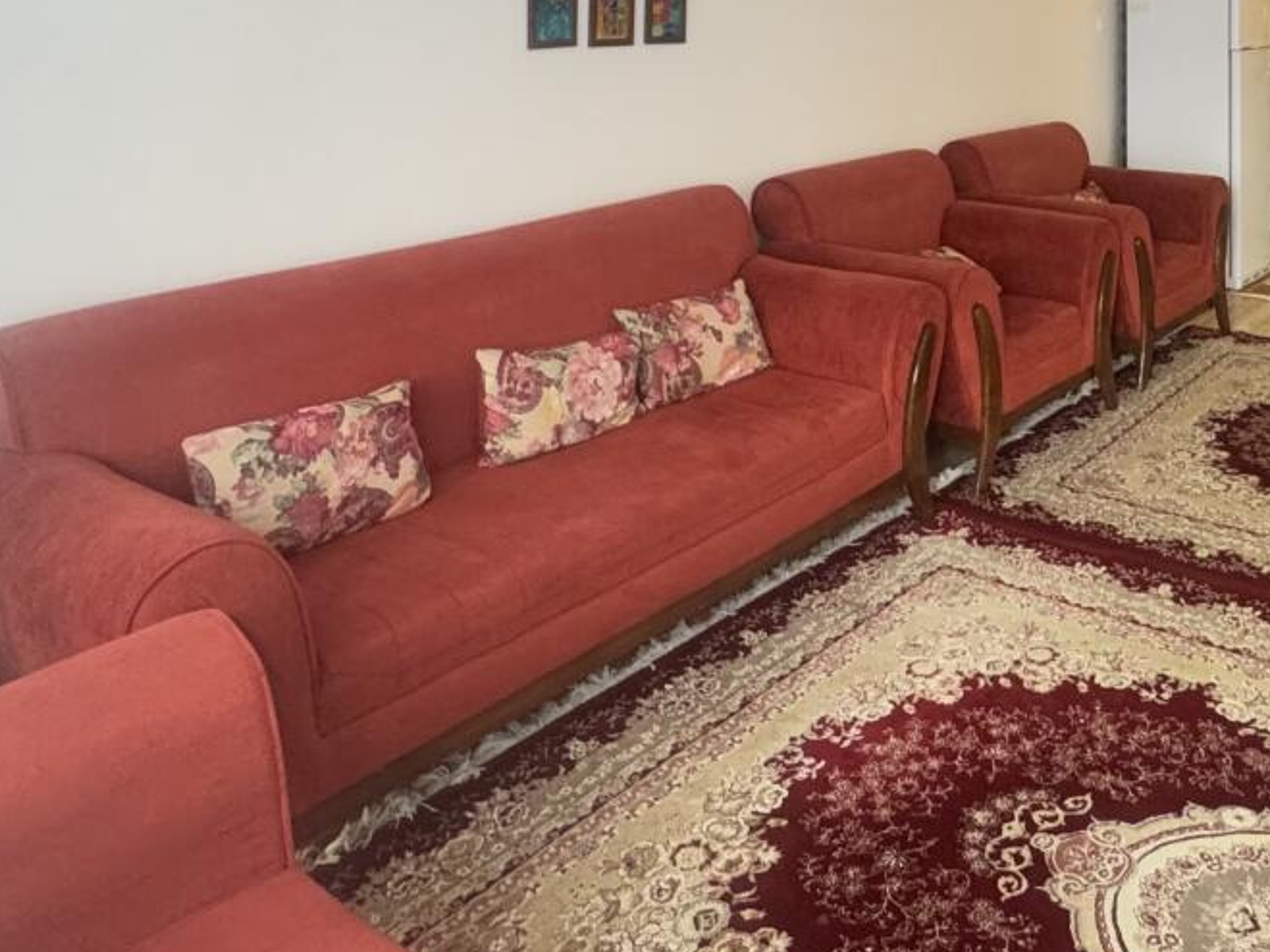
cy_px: -23
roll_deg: -0.8
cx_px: 973
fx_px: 1247
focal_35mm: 34
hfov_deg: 51.4
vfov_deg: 37.0
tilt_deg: +0.0
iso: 400
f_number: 2.2
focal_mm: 2.22
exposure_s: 1/50
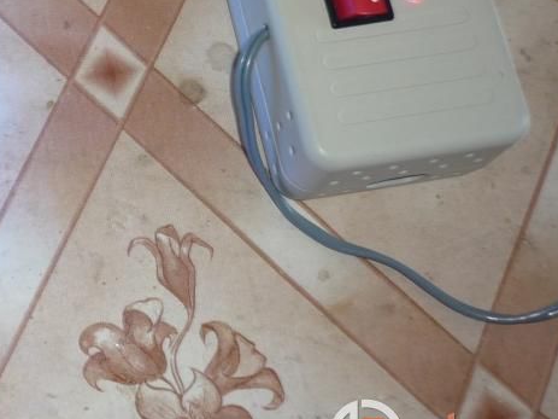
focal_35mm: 73
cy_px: 35
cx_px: -48
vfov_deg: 19.7
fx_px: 1176
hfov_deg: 24.9
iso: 100
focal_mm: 5.5
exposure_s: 1/30
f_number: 2.8
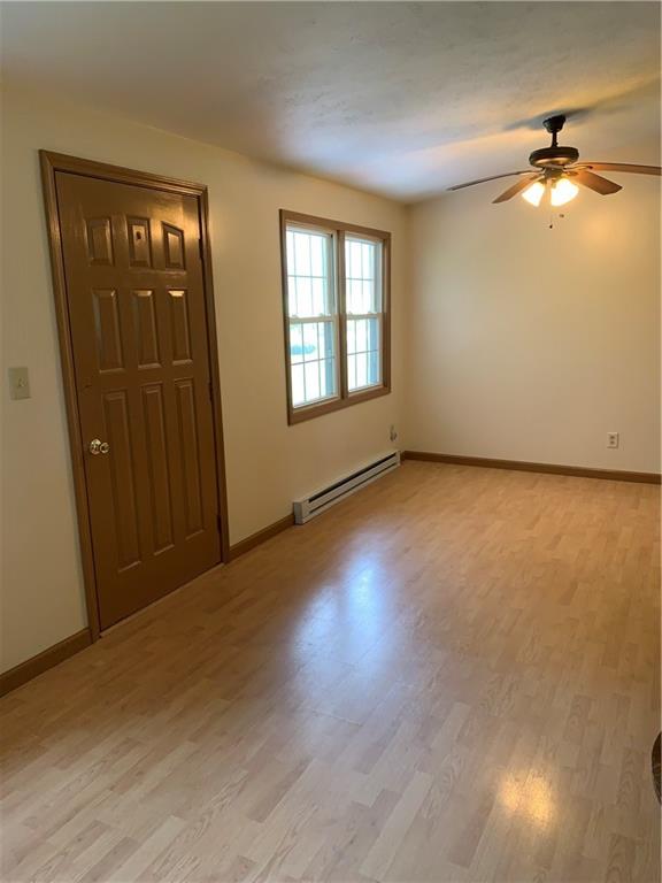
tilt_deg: -10.7
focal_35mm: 26
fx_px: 663
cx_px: 331
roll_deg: +1.1
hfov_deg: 53.1
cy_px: 442
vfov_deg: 67.3
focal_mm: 4.25
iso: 100
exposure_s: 1/60
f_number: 1.8
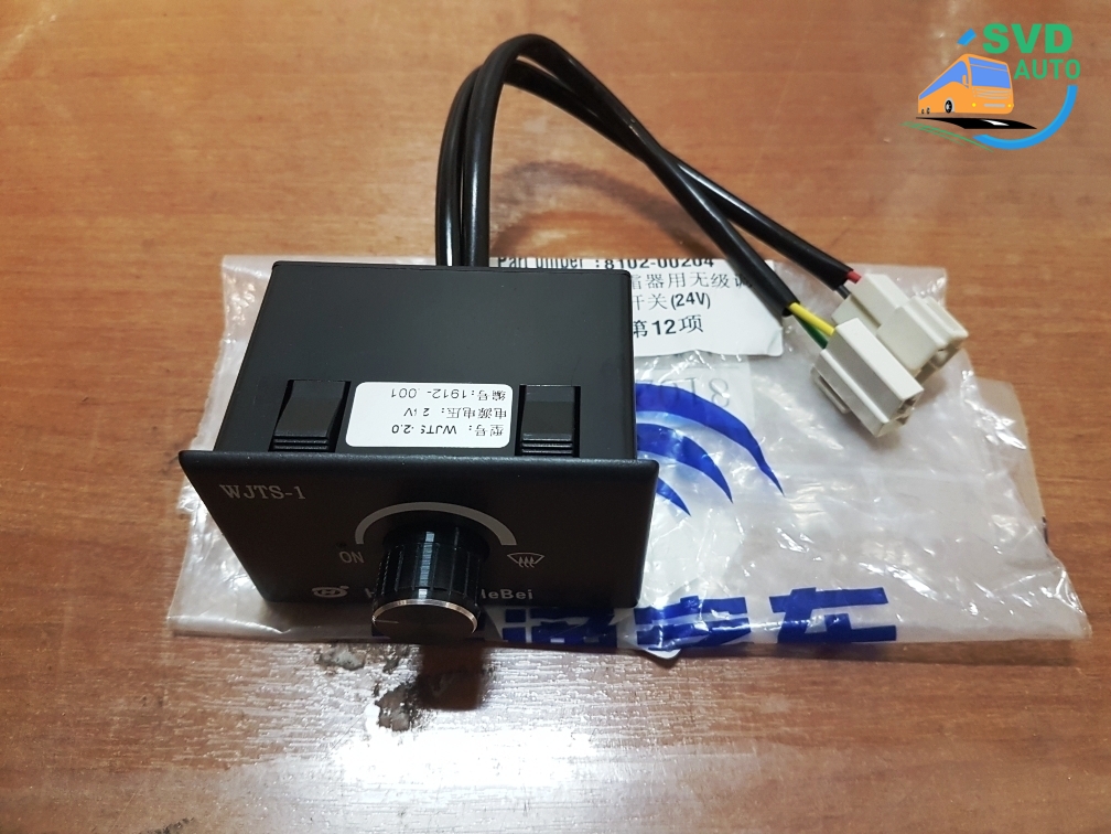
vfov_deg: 53.1
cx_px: 556
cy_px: 417
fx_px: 834
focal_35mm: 26
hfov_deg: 67.3
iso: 200
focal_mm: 4.2
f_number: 1.7
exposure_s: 1/50
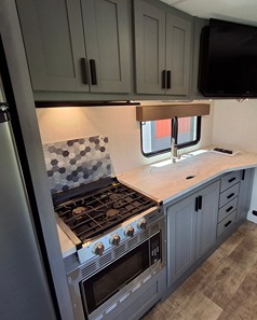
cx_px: 170
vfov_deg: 77.6
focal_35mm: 21
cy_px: 161
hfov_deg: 64.0
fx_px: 199
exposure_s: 1/40
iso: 50
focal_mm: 1.64
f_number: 2.2
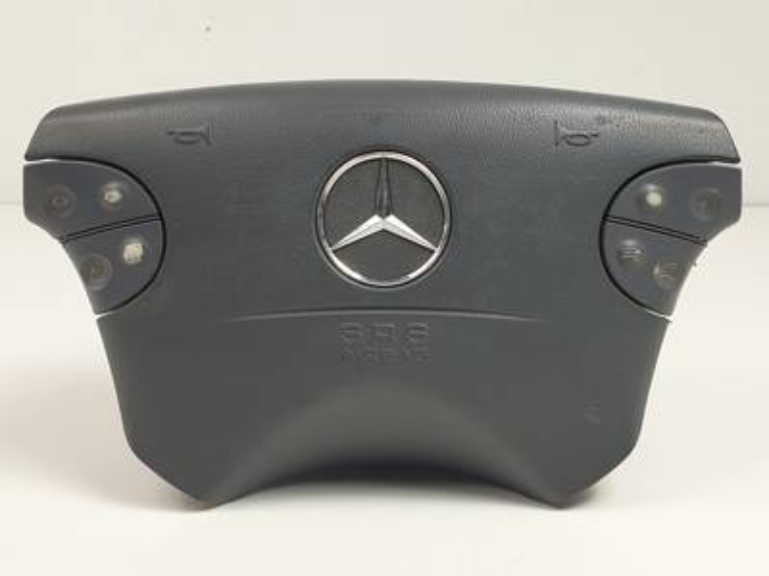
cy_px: 288
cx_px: 384
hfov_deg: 67.3
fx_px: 578
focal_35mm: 26
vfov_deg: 53.1
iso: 50
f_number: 2.4
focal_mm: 4.3
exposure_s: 1/145
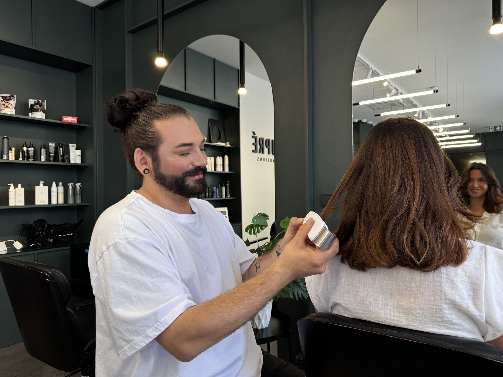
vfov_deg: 56.8
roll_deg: +0.9
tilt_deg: +0.3
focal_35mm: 24
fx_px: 349
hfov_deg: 71.6
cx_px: 252
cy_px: 188
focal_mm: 6.76
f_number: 1.78
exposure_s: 1/125
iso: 50
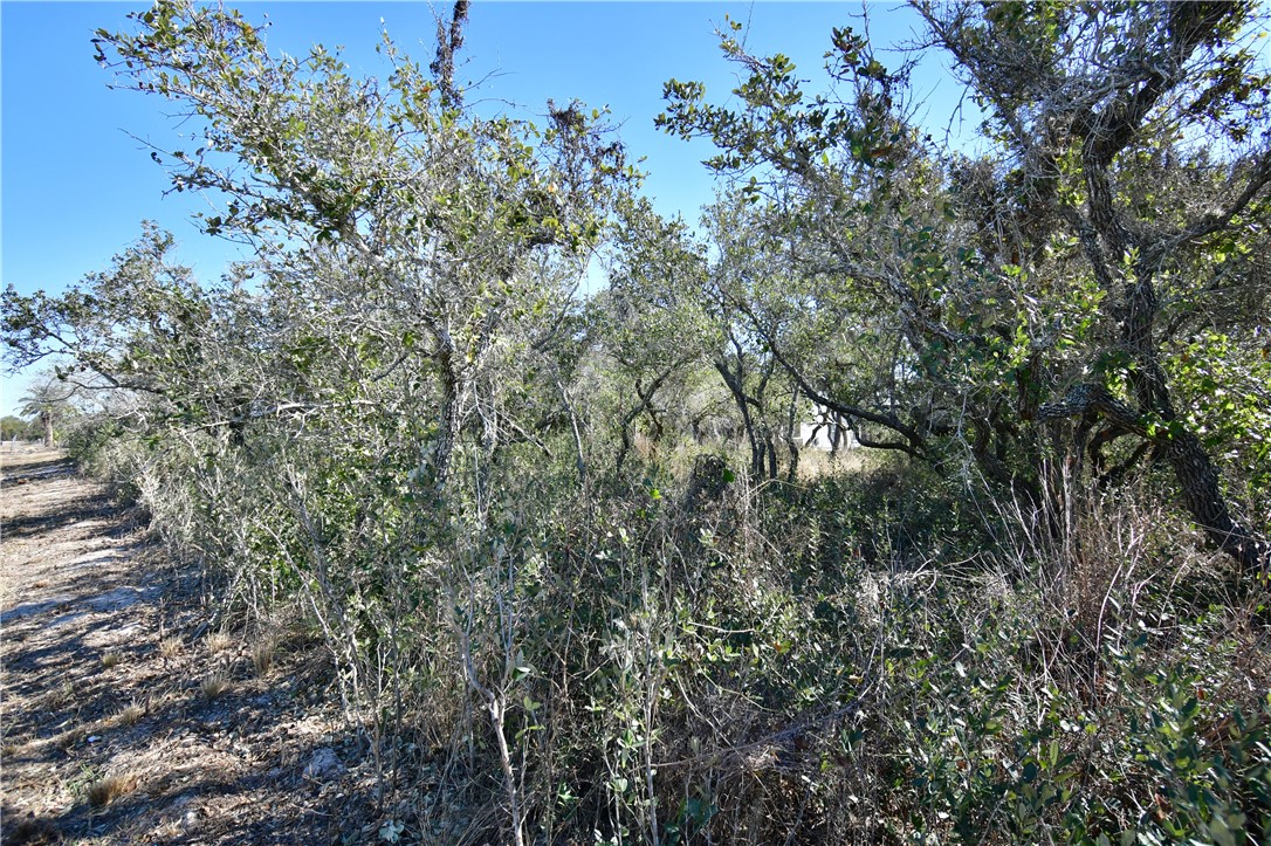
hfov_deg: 86.9
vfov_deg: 64.5
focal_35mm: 19
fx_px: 670
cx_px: 636
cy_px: 423
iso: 200
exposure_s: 1/800
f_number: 4.8
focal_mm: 13
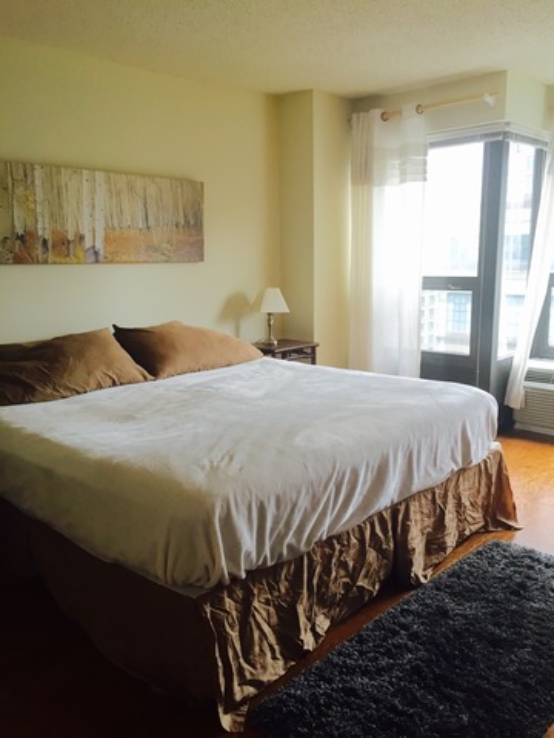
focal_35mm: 29
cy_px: 369
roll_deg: +1.5
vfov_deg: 61.7
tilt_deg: -7.7
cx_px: 277
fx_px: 619
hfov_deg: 48.2
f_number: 2.2
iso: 64
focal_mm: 4.15
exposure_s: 1/30
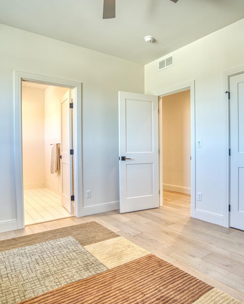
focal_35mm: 23
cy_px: 154
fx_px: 207
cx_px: 143
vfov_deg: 72.6
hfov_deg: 60.5
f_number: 4
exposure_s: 1/60
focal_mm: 16
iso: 500
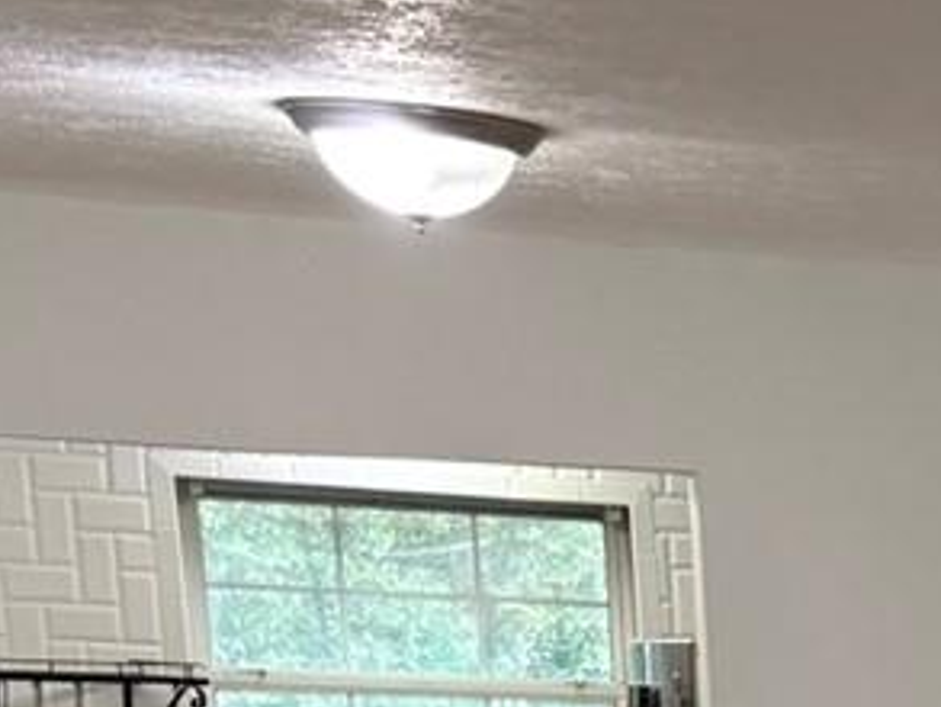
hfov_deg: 12.2
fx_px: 3862
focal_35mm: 142
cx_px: 1940
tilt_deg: -15.7
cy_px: 1764
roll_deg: -1.1
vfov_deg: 9.2
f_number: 1.6
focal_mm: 5.96
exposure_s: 1/120
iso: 100
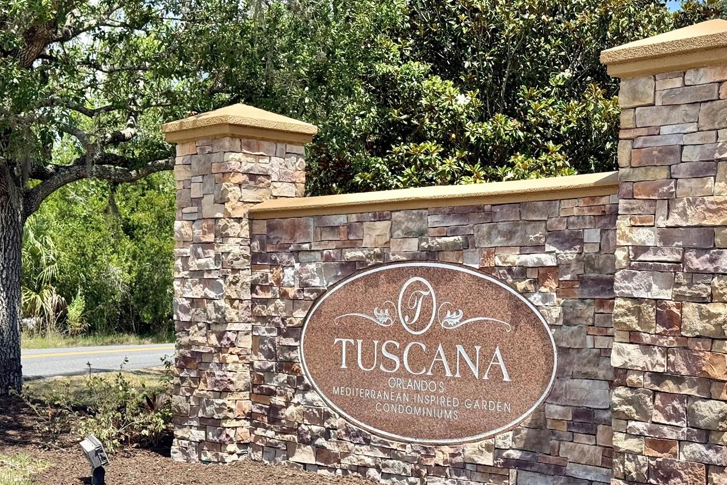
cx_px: 395
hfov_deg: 30.9
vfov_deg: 20.9
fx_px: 1312
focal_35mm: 65
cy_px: 318
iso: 80
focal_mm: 6.76
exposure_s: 1/3704
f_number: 1.78
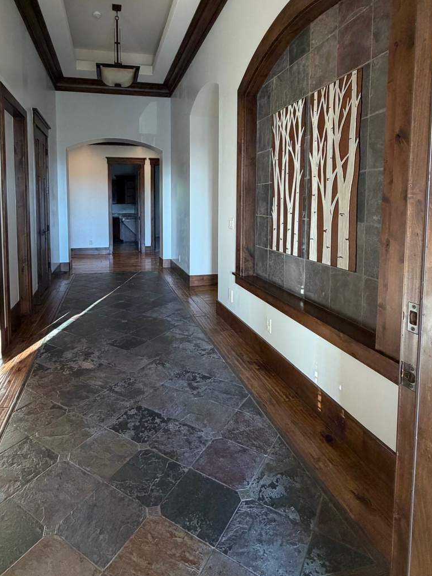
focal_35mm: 21
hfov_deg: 63.0
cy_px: 233
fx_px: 349
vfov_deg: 78.2
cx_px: 178
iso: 320
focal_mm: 2.22
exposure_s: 1/92
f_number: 2.2
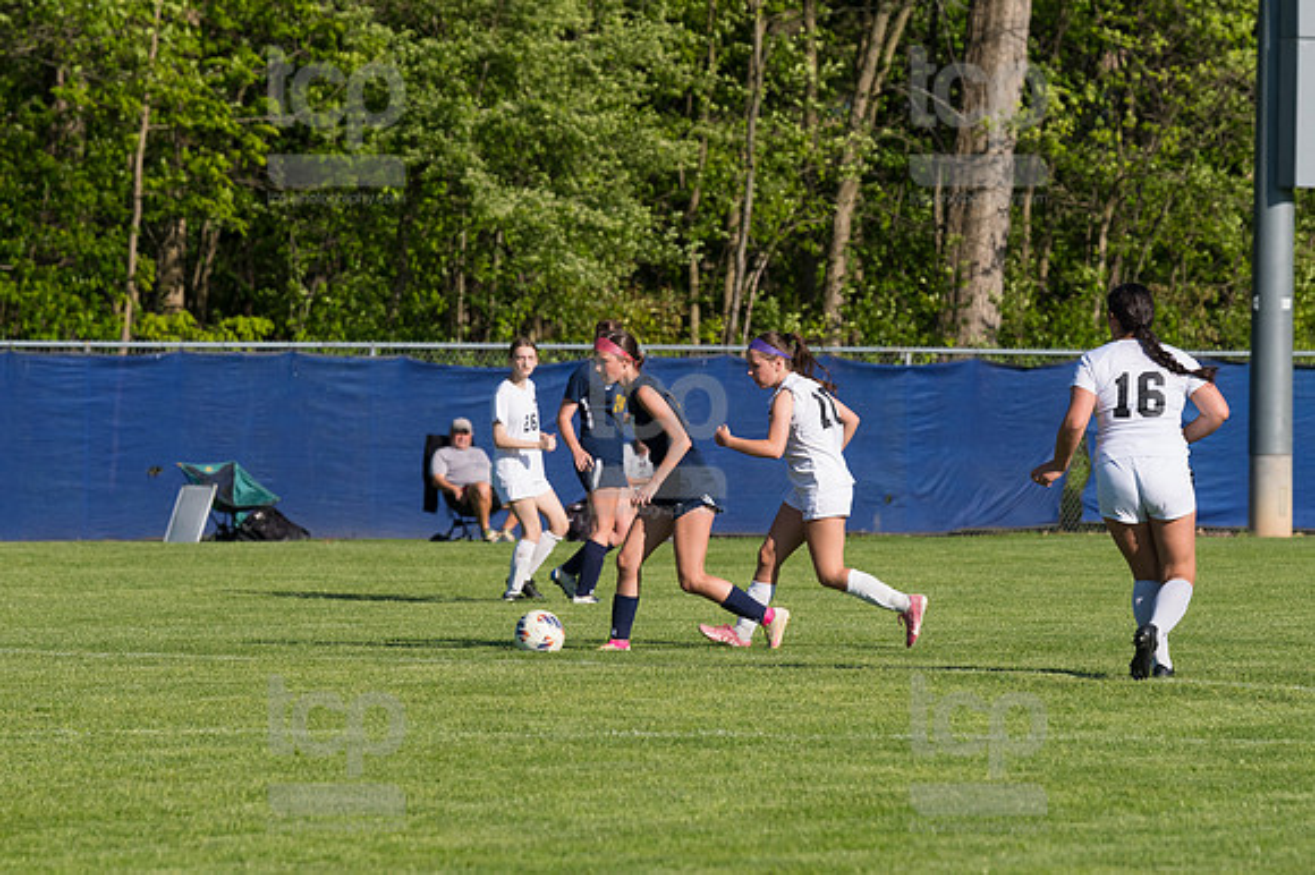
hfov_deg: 6.9
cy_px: 438
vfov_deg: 4.6
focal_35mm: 300
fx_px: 10952
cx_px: 658
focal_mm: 200
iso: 250
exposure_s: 1/1600
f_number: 5.6
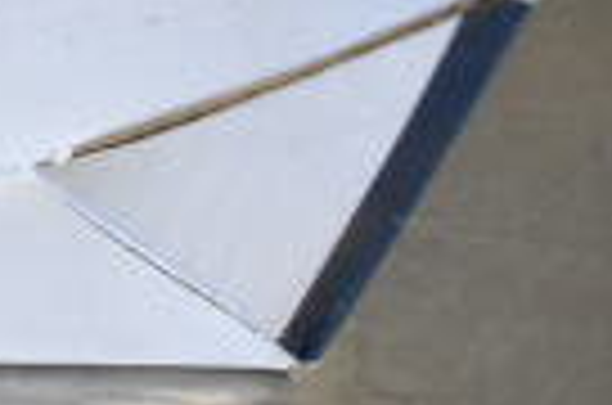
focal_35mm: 162
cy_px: -425
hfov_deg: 11.1
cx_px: -752
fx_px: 2748
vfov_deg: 8.0
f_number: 5
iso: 1600
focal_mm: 24
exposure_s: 1/100
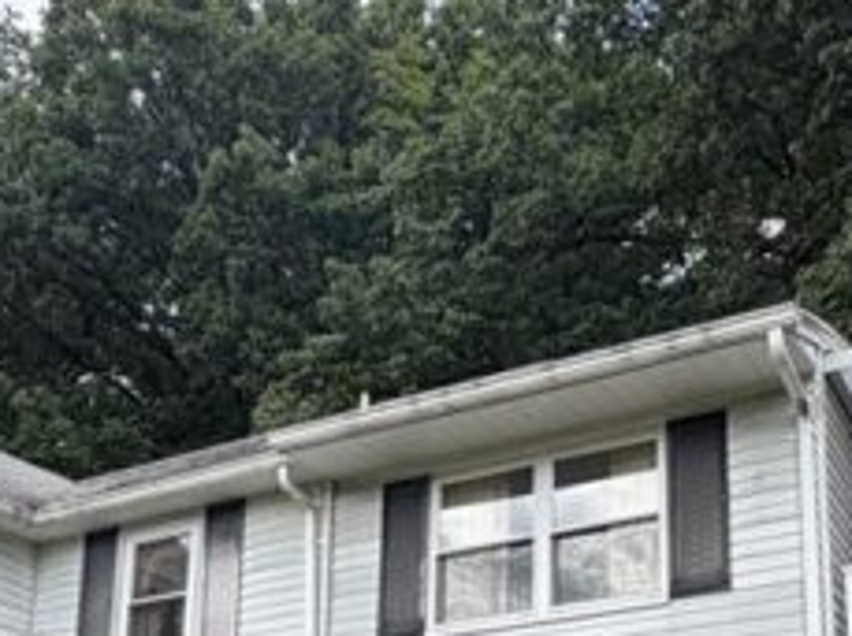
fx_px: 1204
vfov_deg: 26.7
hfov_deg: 38.8
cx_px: 513
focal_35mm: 49
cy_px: 733
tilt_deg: +12.2
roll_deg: -0.8
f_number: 2.2
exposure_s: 1/694
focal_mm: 2.22
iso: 40
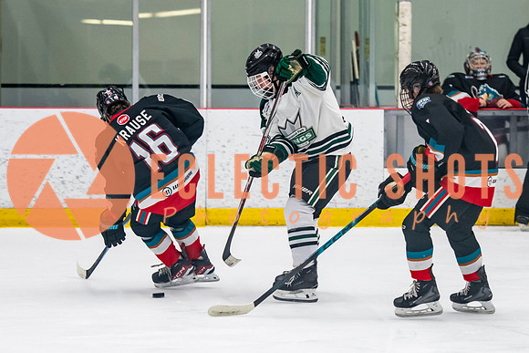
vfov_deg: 6.5
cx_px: 247
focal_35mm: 210
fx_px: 3089
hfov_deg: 9.8
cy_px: 203
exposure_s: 1/640
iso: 2000
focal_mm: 110
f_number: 3.2
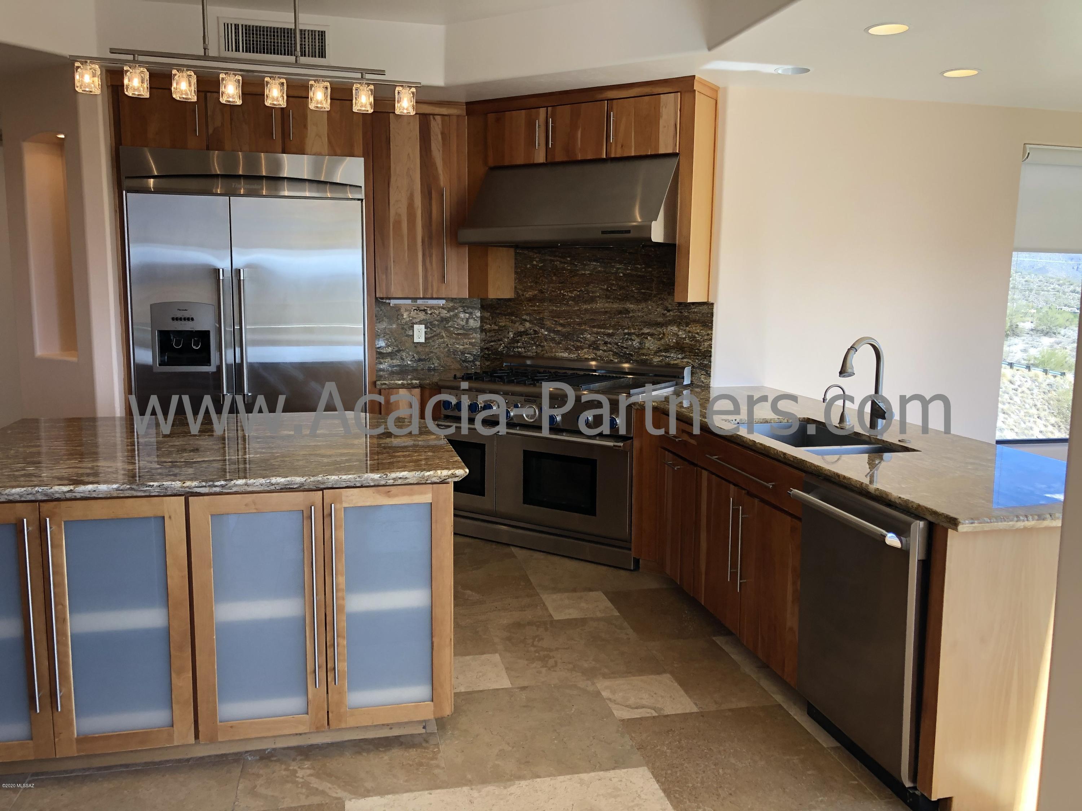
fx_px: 875
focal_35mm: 28
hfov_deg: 63.4
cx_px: 541
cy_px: 406
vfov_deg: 49.7
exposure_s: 1/120
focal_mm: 4
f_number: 1.8
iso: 20
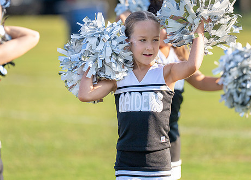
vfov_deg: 4.1
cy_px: 65
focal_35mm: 354
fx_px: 2524
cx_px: 149
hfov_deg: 5.7
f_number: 2.8
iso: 320
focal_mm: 200
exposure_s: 1/3200
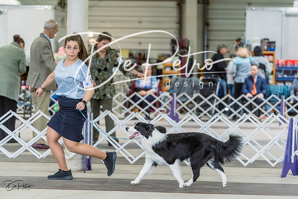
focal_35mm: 137
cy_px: 100
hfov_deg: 15.0
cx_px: 149
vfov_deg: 10.0
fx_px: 1134
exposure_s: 1/400
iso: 6400
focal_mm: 137
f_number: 4
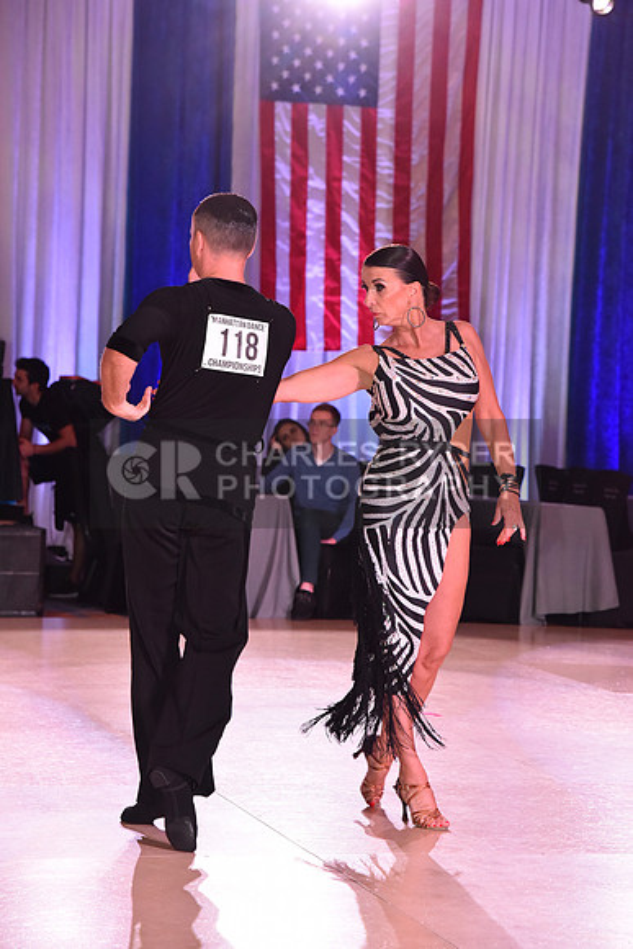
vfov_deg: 21.5
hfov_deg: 14.4
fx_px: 2504
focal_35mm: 95
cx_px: 316
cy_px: 474
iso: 2500
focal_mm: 95
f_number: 6.3
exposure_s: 1/250
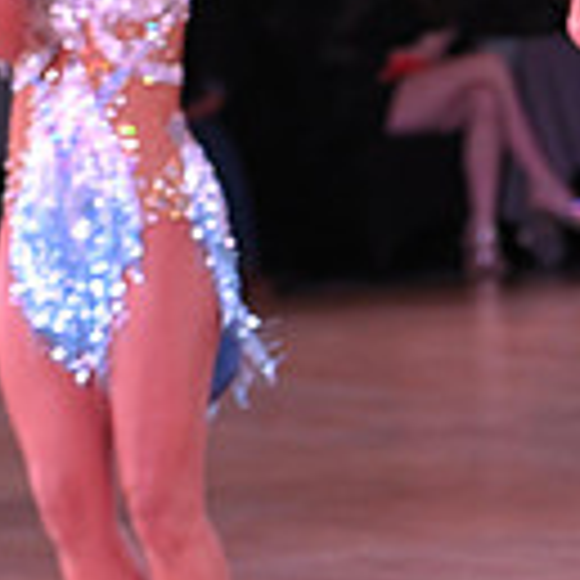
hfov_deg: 3.8
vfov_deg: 3.8
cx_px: 1205
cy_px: 277
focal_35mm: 458
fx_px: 8682
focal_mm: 120
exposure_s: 1/200
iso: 1600
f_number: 5.6
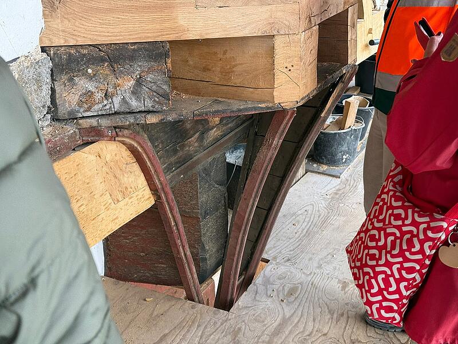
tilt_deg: -20.1
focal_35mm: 48
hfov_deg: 39.7
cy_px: 172
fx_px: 635
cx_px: 229
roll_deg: +1.9
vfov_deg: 30.3
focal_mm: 6.76
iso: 100
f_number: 1.78
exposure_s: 1/60
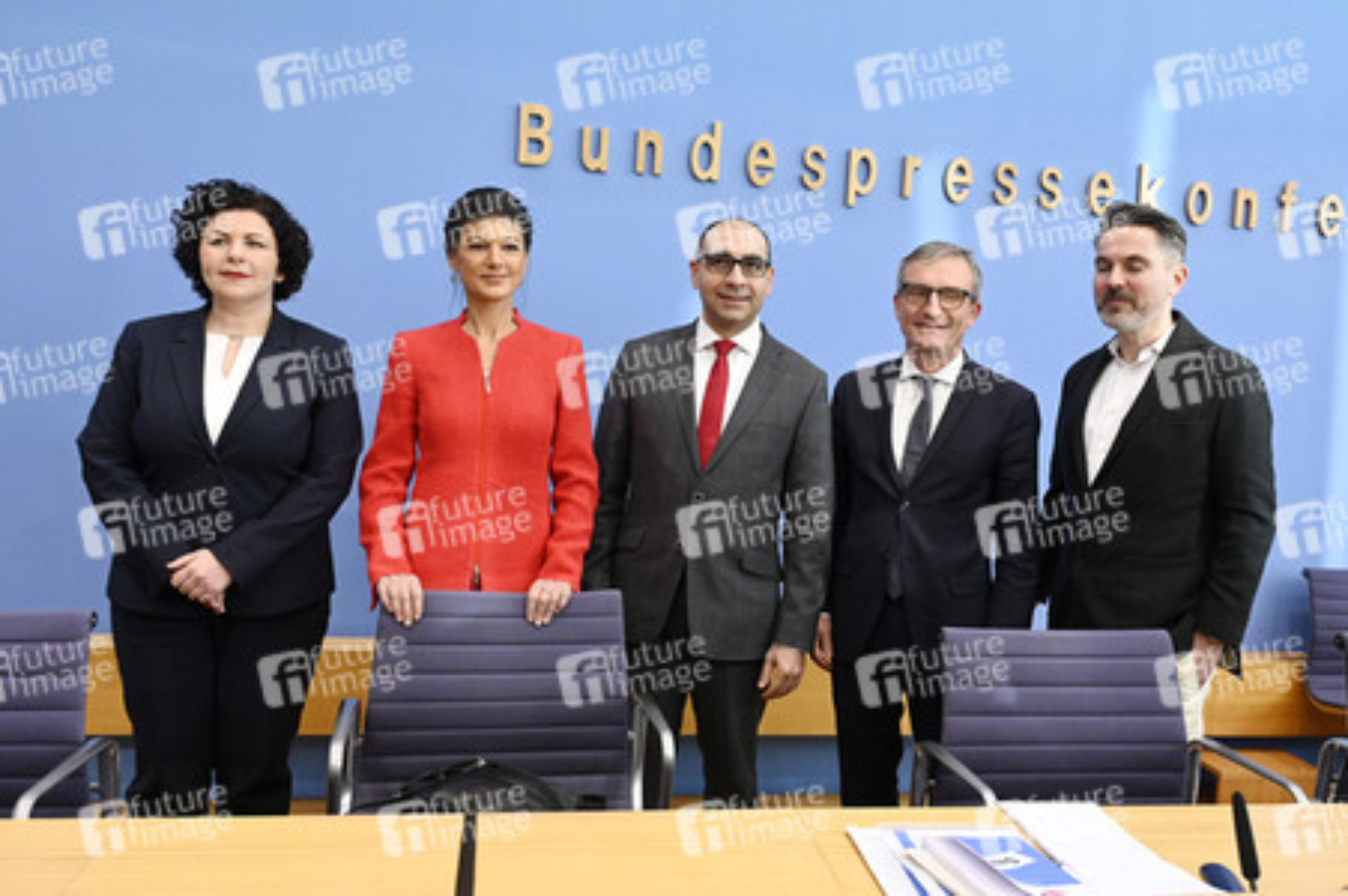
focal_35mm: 28
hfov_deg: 65.5
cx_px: 674
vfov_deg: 46.3
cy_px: 448
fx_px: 1048
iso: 2000
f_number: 4.5
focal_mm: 28
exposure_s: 1/400
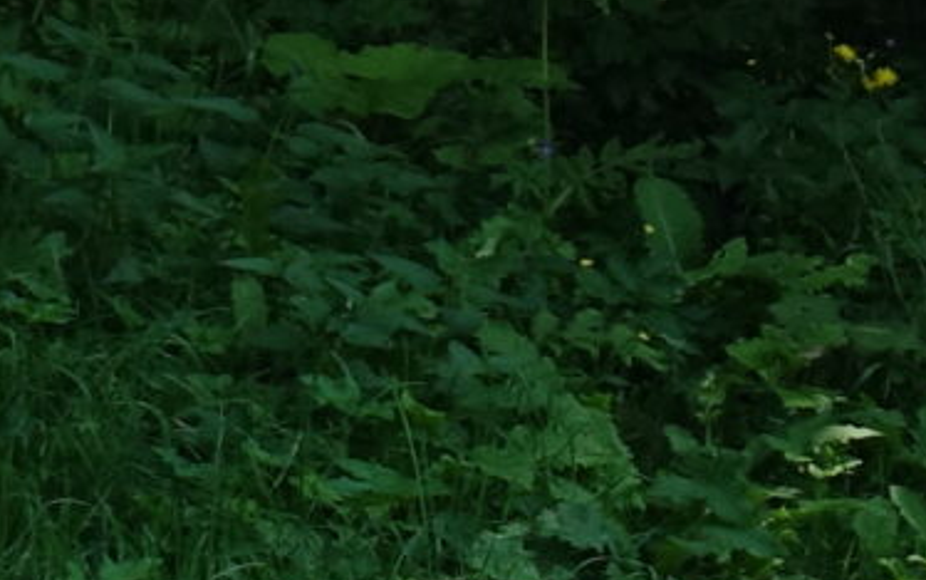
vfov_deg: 4.9
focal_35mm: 265
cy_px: 1104
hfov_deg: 7.0
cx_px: 2964
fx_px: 6690
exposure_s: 1/125
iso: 125
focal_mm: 13.92
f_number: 5.6
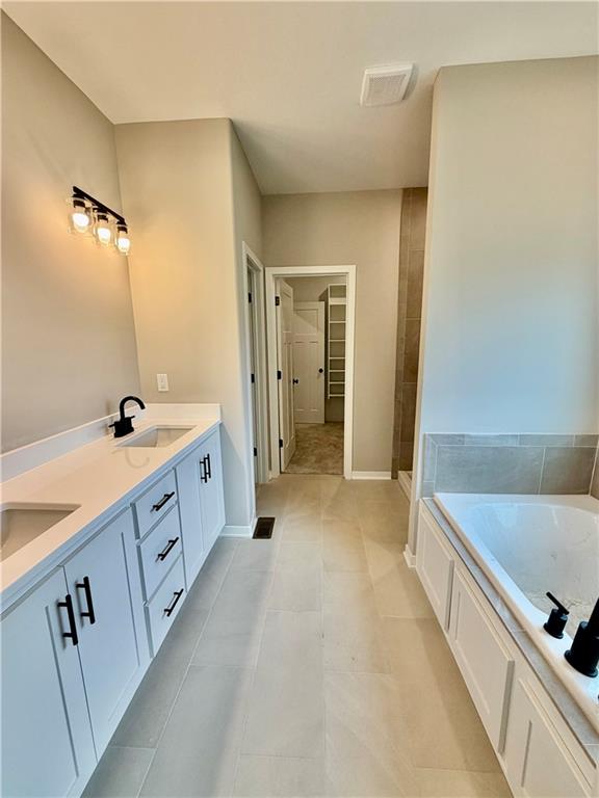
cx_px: 300
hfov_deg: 85.7
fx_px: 323
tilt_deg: -10.1
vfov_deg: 102.1
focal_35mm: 14
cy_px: 399
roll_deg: +1.0
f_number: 2.2
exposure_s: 1/120
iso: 100
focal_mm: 2.22
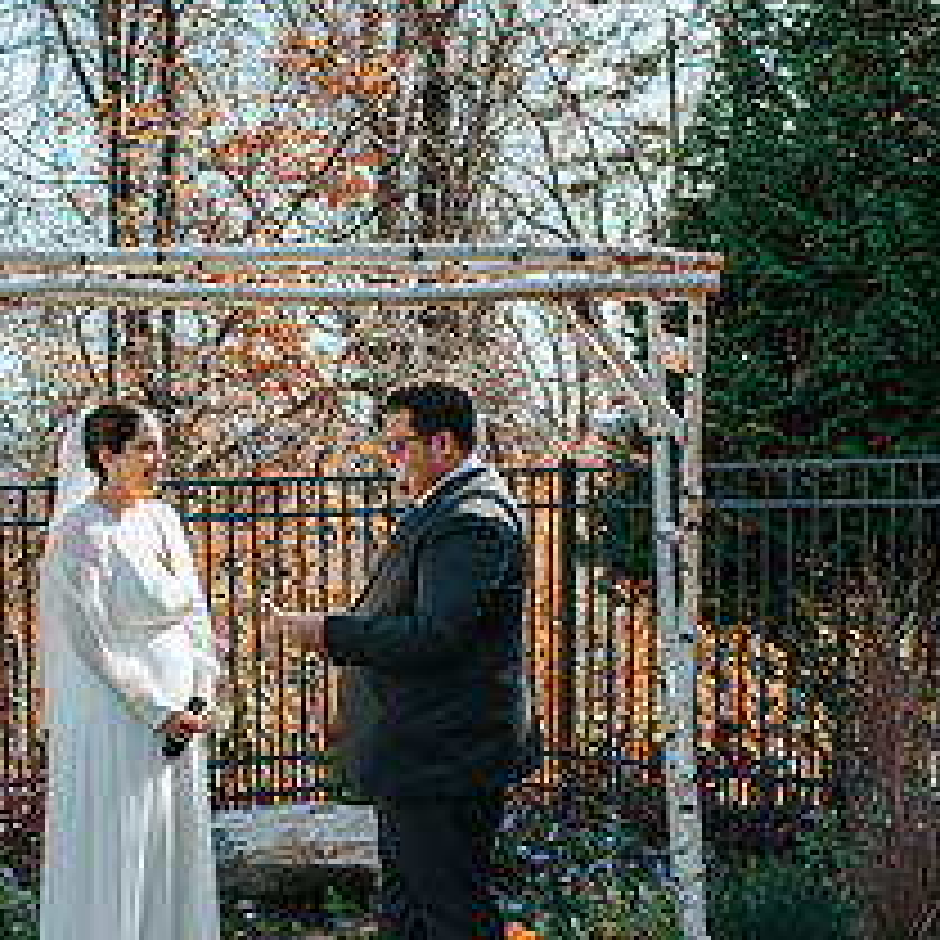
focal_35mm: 64
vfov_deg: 26.8
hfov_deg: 26.7
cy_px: 549
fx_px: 1966
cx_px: 283
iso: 320
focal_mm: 35
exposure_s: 1/1250
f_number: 3.5
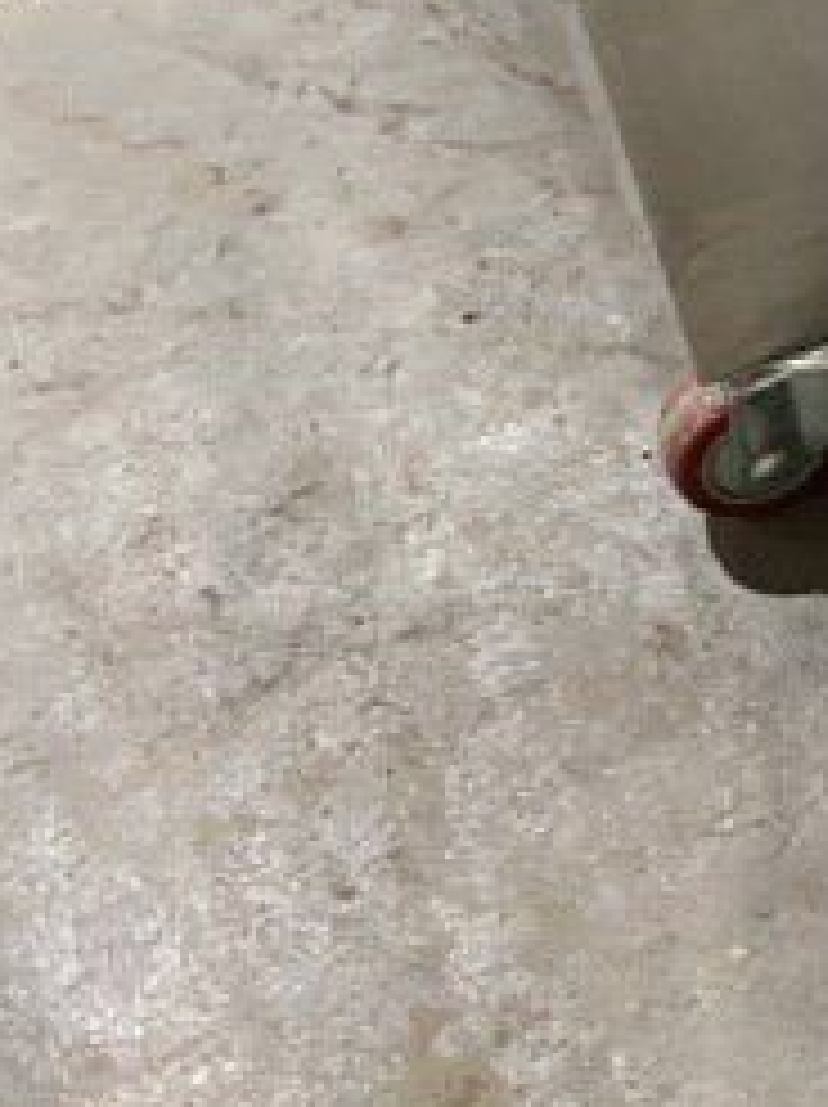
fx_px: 2748
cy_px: 187
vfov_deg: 22.4
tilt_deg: -43.2
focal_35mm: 86
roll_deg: +1.6
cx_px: 1350
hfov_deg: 15.4
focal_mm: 4.25
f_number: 1.8
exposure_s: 1/47
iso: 500
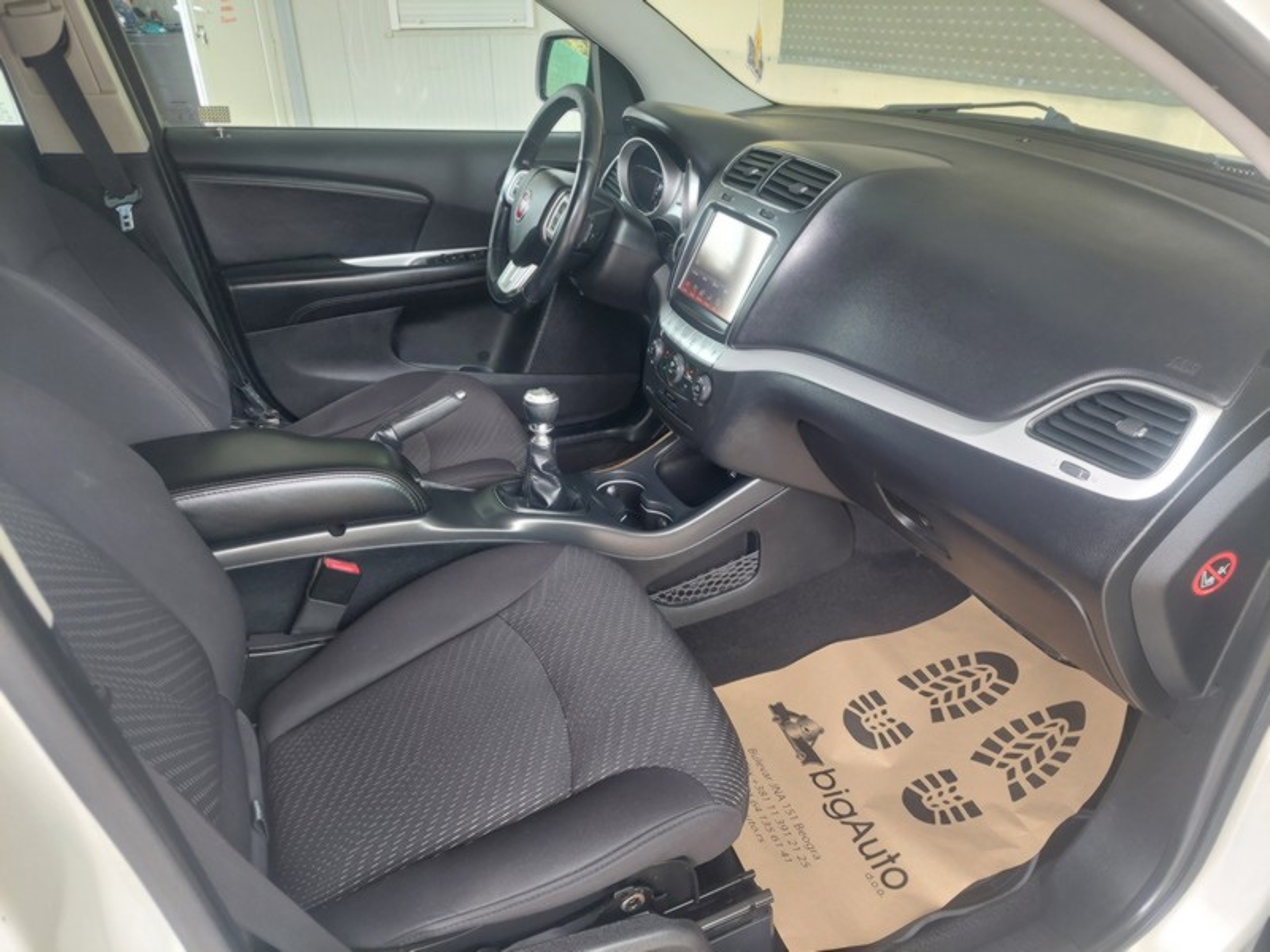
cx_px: 635
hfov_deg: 69.4
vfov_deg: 54.9
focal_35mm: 25
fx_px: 917
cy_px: 476
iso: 250
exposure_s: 1/50
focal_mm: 5.23
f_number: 1.8
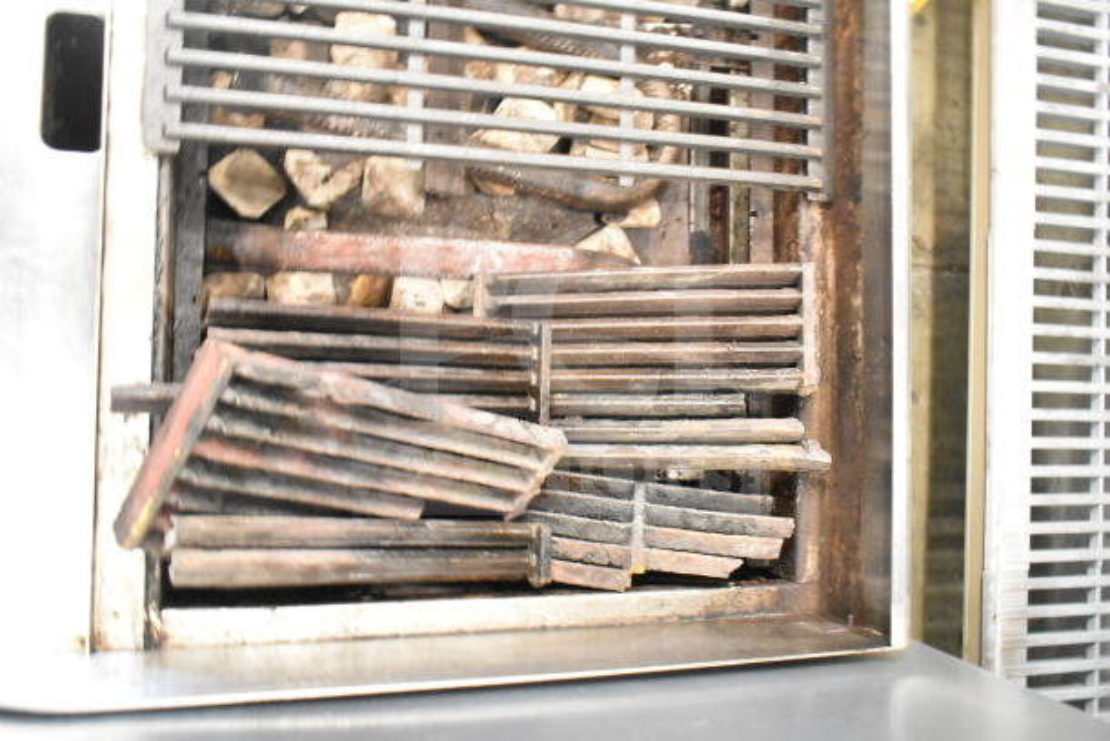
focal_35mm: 30
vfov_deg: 43.6
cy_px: 370
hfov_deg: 61.9
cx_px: 555
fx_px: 925
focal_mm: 20
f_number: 3.8
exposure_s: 1/30
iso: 9000
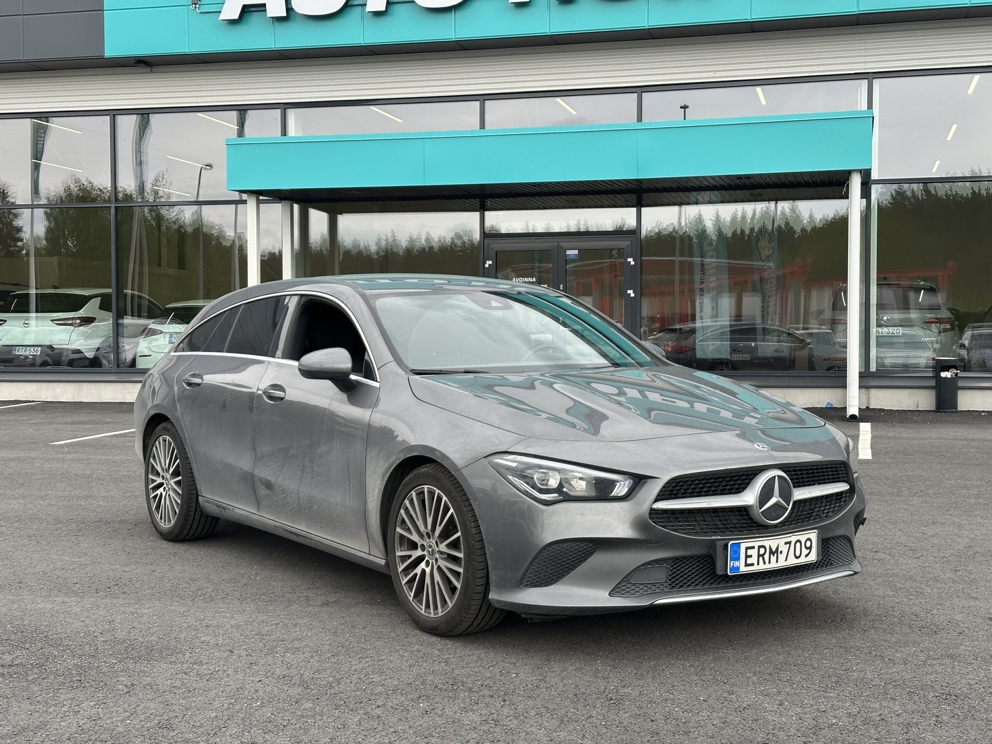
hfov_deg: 39.7
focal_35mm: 48
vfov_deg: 30.3
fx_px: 1376
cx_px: 496
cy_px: 372
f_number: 1.78
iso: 64
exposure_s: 1/527
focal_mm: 6.86
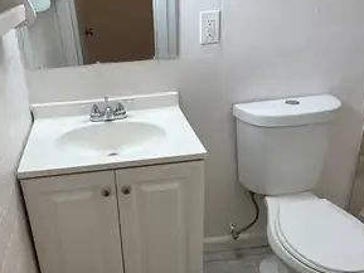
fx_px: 379
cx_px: 140
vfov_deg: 39.6
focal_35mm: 36
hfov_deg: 50.9
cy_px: 151
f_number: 1.6
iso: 80
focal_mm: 5.96
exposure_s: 1/120
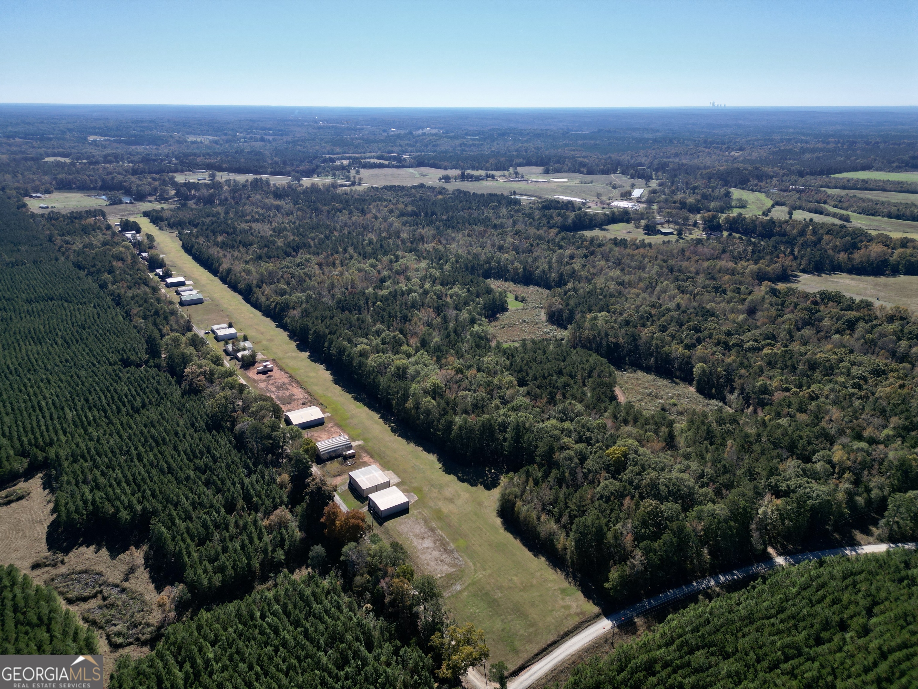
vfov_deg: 56.8
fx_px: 636
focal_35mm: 24
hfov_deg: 71.6
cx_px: 459
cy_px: 344
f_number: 1.7
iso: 110
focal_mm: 6.72
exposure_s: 1/3200
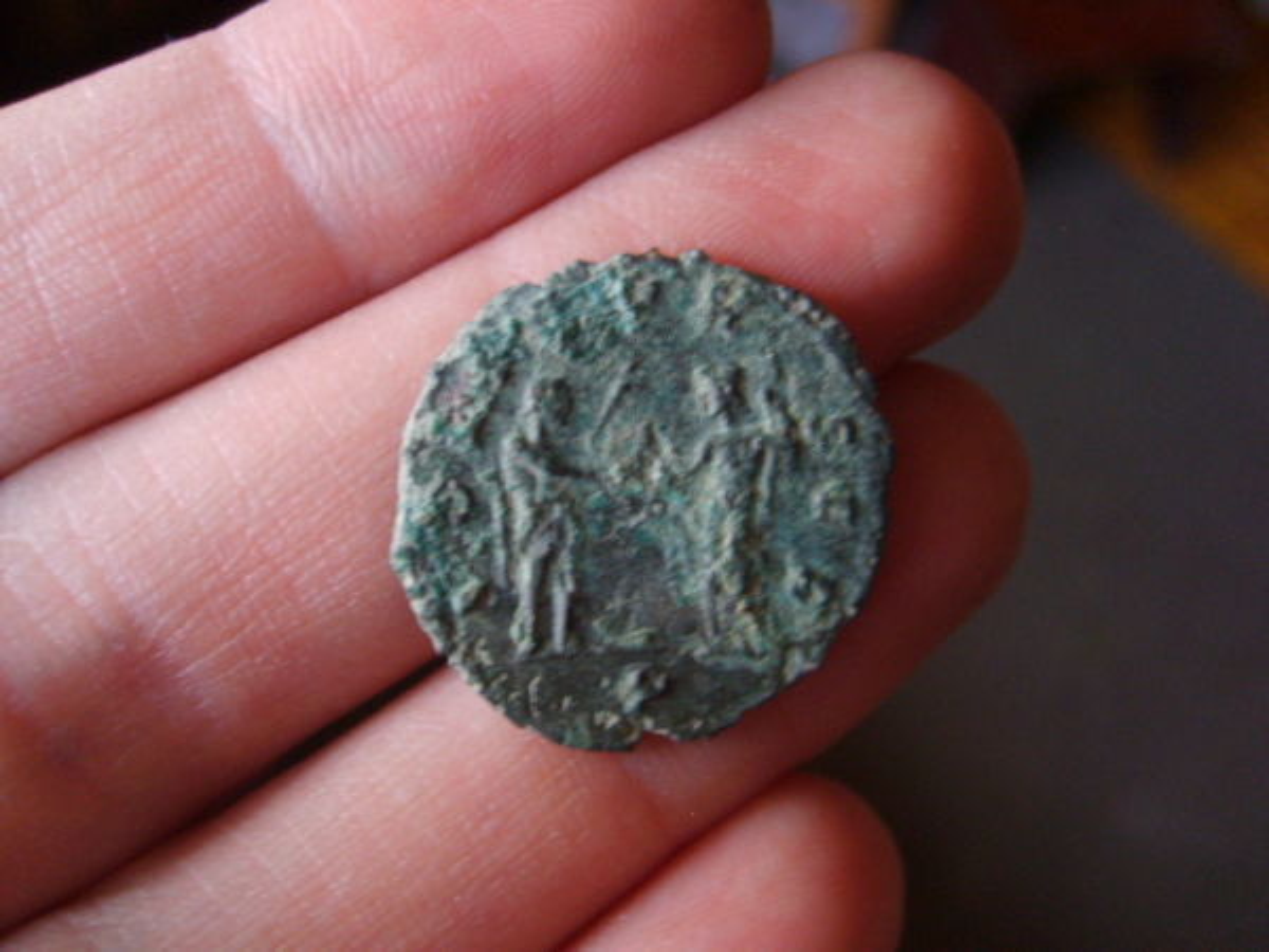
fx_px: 1283
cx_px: 634
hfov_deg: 52.6
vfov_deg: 40.7
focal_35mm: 35
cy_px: 476
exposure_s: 1/6
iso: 139
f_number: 2.8
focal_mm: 5.8
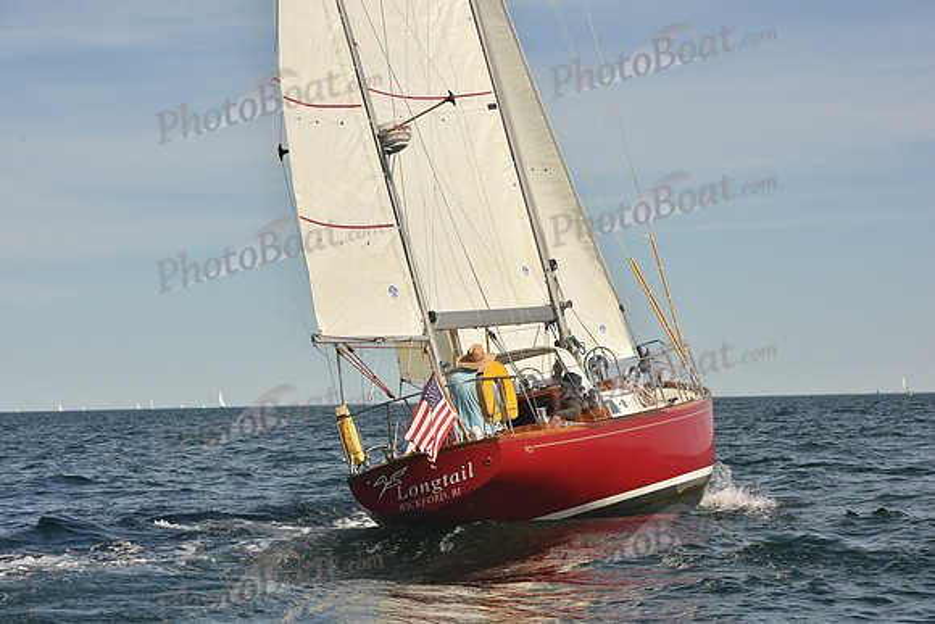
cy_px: 312
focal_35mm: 85
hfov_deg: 23.9
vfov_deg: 16.1
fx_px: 2208
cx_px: 468
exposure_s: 1/640
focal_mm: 85
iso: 250
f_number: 9
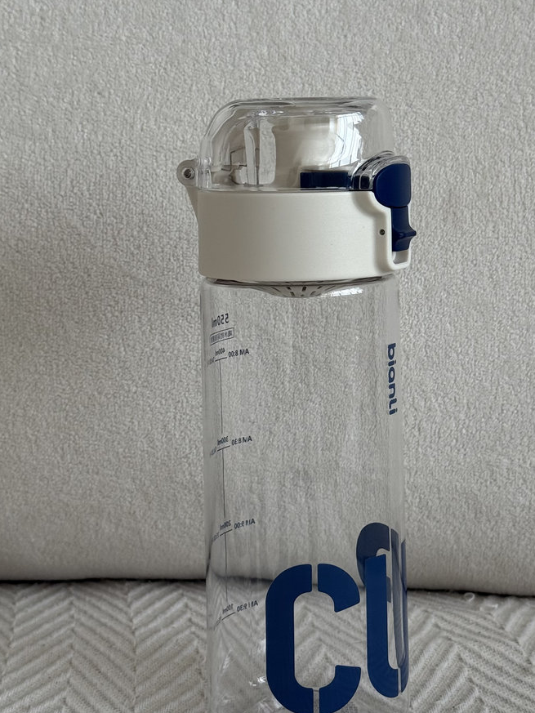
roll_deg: -1.2
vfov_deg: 29.4
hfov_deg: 22.2
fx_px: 1360
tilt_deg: -8.8
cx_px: 310
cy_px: 389
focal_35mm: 66
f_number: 1.78
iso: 64
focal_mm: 6.76
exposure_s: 1/381
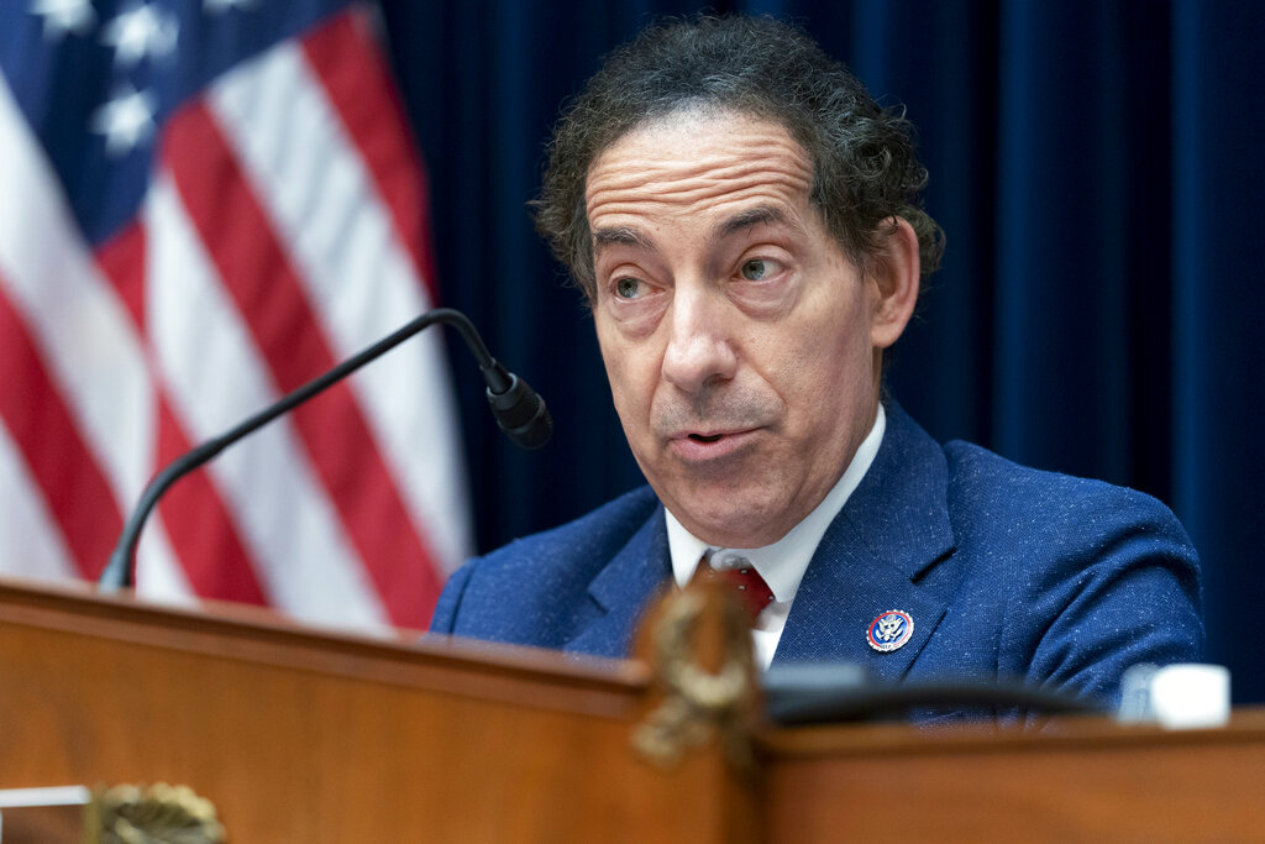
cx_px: 632
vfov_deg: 6.9
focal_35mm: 200
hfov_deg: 10.3
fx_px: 7028
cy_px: 422
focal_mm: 200
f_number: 4
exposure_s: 1/400
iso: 4000
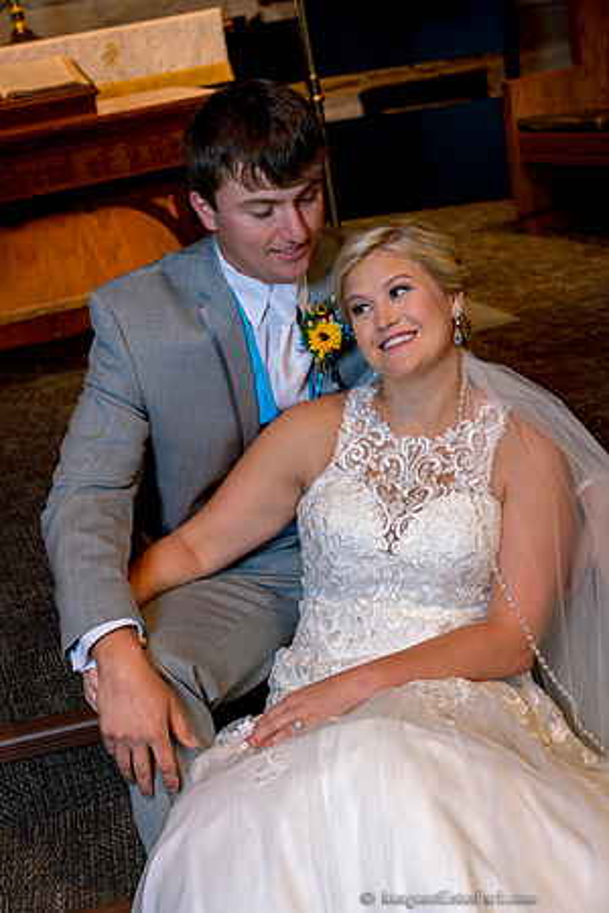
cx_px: 304
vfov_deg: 36.2
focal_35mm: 55
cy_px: 456
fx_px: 1396
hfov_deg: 24.6
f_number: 5
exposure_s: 1/50
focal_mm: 55
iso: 200
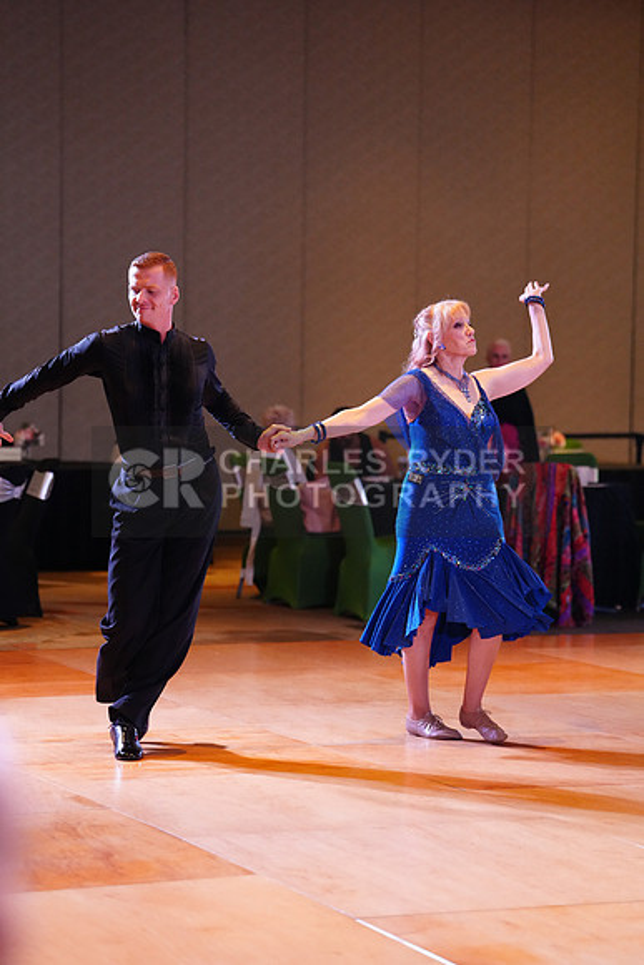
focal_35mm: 99
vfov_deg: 20.6
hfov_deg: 13.8
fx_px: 2655
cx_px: 322
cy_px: 482
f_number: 2.8
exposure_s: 1/400
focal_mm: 99
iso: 5000
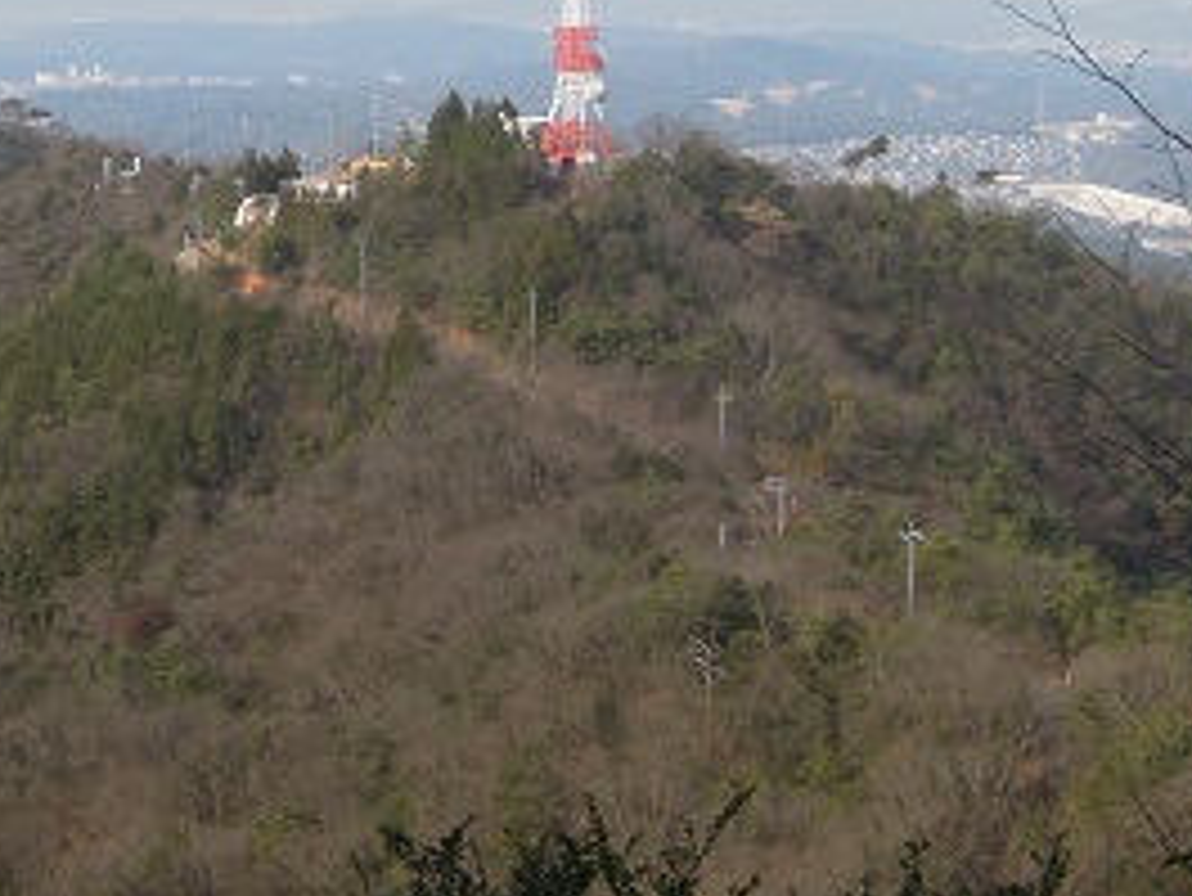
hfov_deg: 18.7
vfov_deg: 14.5
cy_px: 477
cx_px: -18
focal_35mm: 102
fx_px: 3514
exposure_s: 1/1250
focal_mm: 8.1
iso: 160
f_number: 3.5
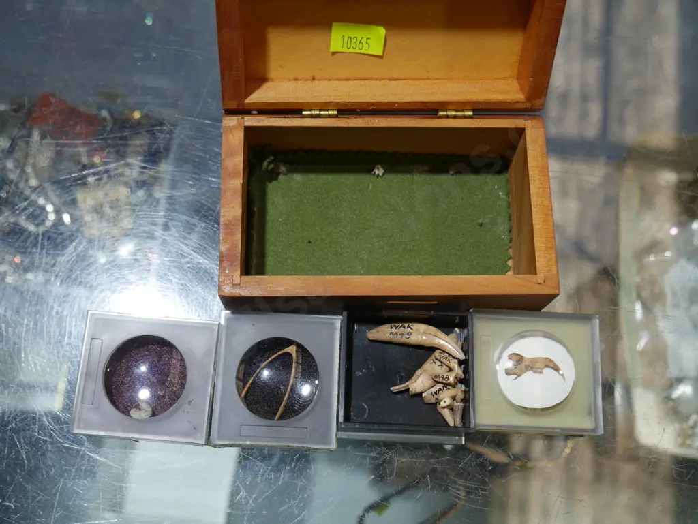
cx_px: 349
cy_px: 262
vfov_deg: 36.0
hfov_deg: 46.8
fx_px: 807
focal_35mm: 40
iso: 200
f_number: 4.5
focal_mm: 20
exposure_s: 1/60
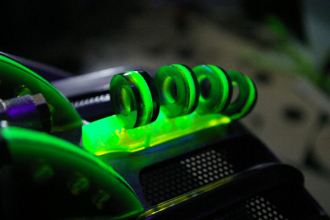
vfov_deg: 25.7
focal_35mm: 52
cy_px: 110
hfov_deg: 37.9
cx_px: 165
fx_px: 481
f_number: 4.5
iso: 800
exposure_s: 1/3.33
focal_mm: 35
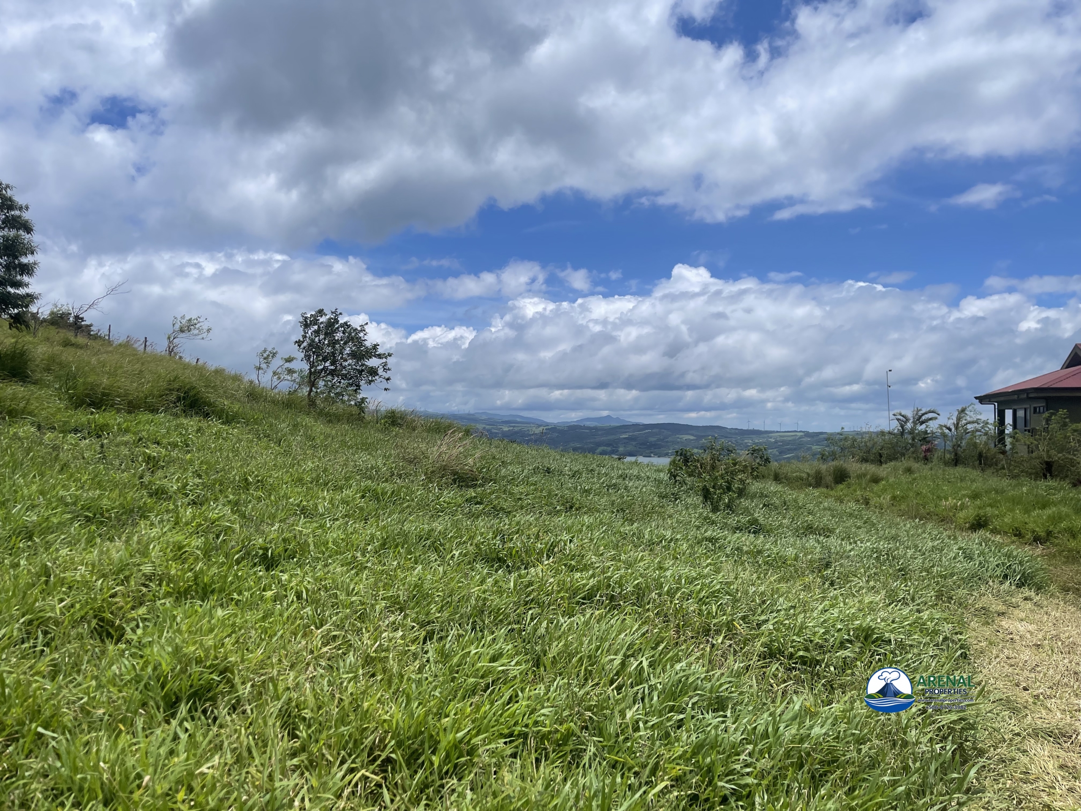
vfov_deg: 54.9
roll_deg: -0.7
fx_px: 781
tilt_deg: -0.2
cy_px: 406
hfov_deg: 69.4
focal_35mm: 25
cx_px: 540
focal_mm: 5.1
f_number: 1.6
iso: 32
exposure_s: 1/7407
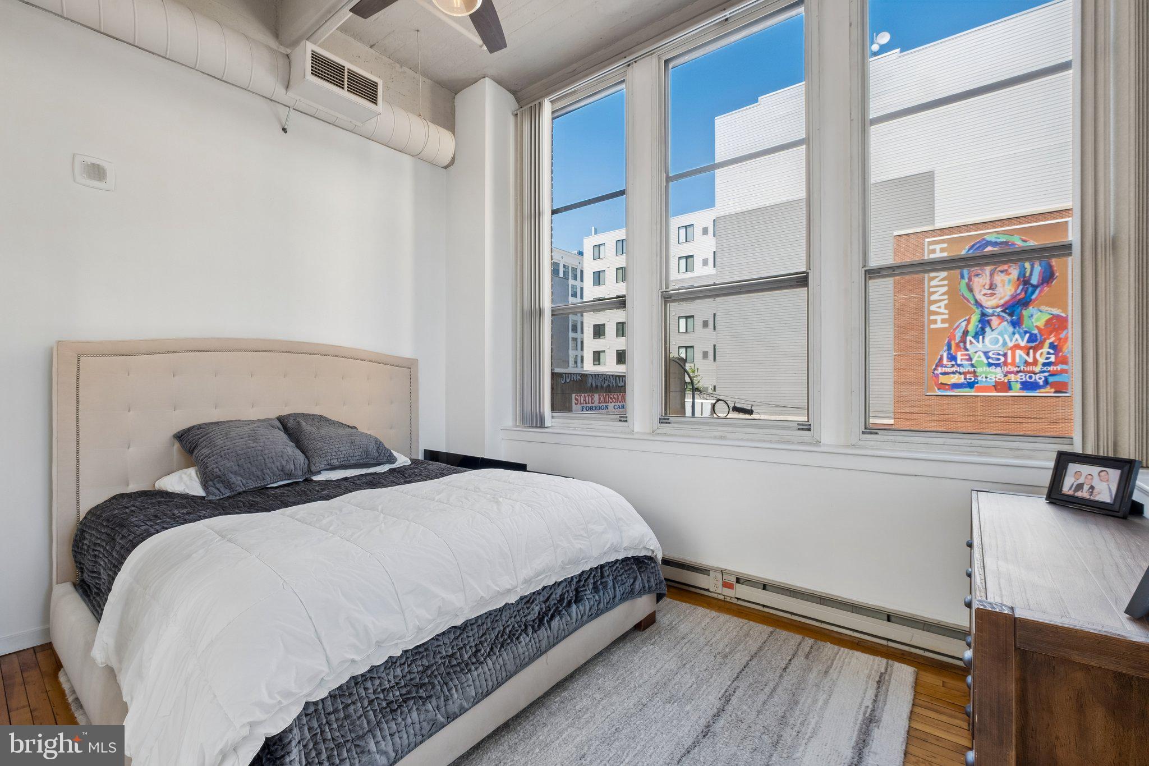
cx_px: 574
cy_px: 383
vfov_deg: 77.3
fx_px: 479
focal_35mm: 15
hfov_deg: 100.4
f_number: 8
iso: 250
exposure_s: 1/40
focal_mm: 10
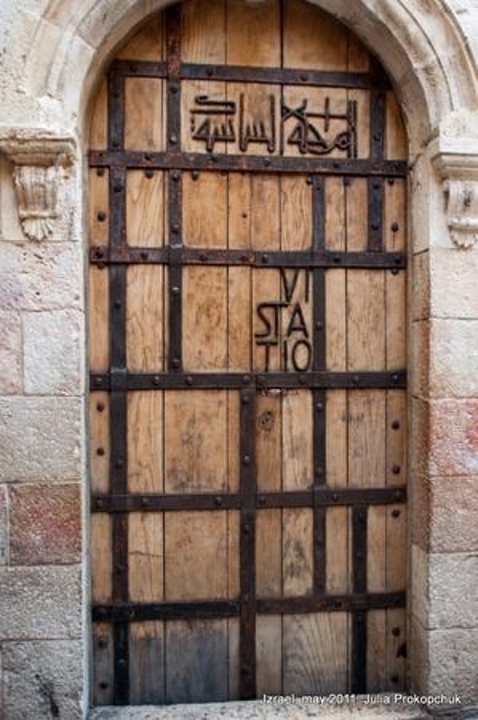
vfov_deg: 53.2
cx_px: 239
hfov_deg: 36.8
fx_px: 719
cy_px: 360
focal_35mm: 36
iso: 100
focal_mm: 24
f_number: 3.5
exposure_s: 1/60
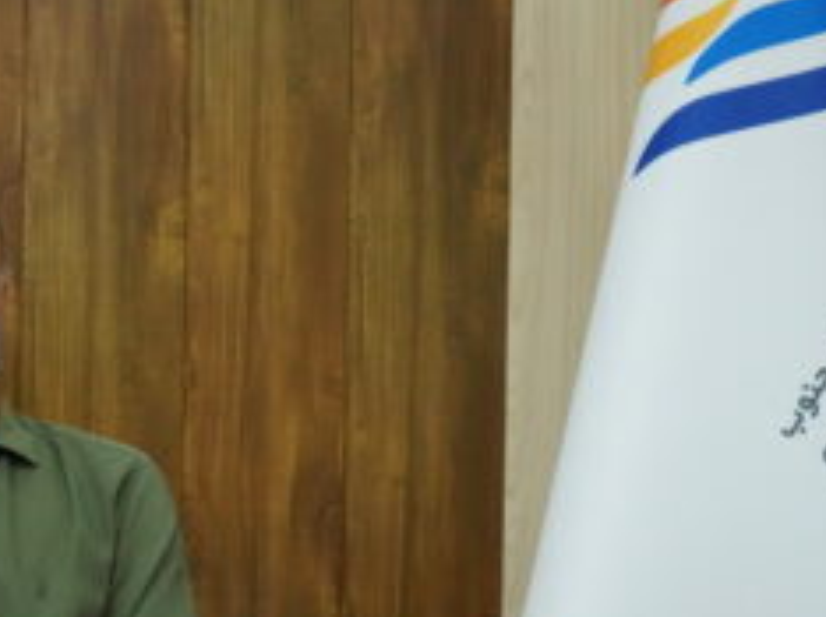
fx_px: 2384
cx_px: 176
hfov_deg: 19.5
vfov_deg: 14.8
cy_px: 324
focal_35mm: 100
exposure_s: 1/500
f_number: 5
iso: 12800
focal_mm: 54
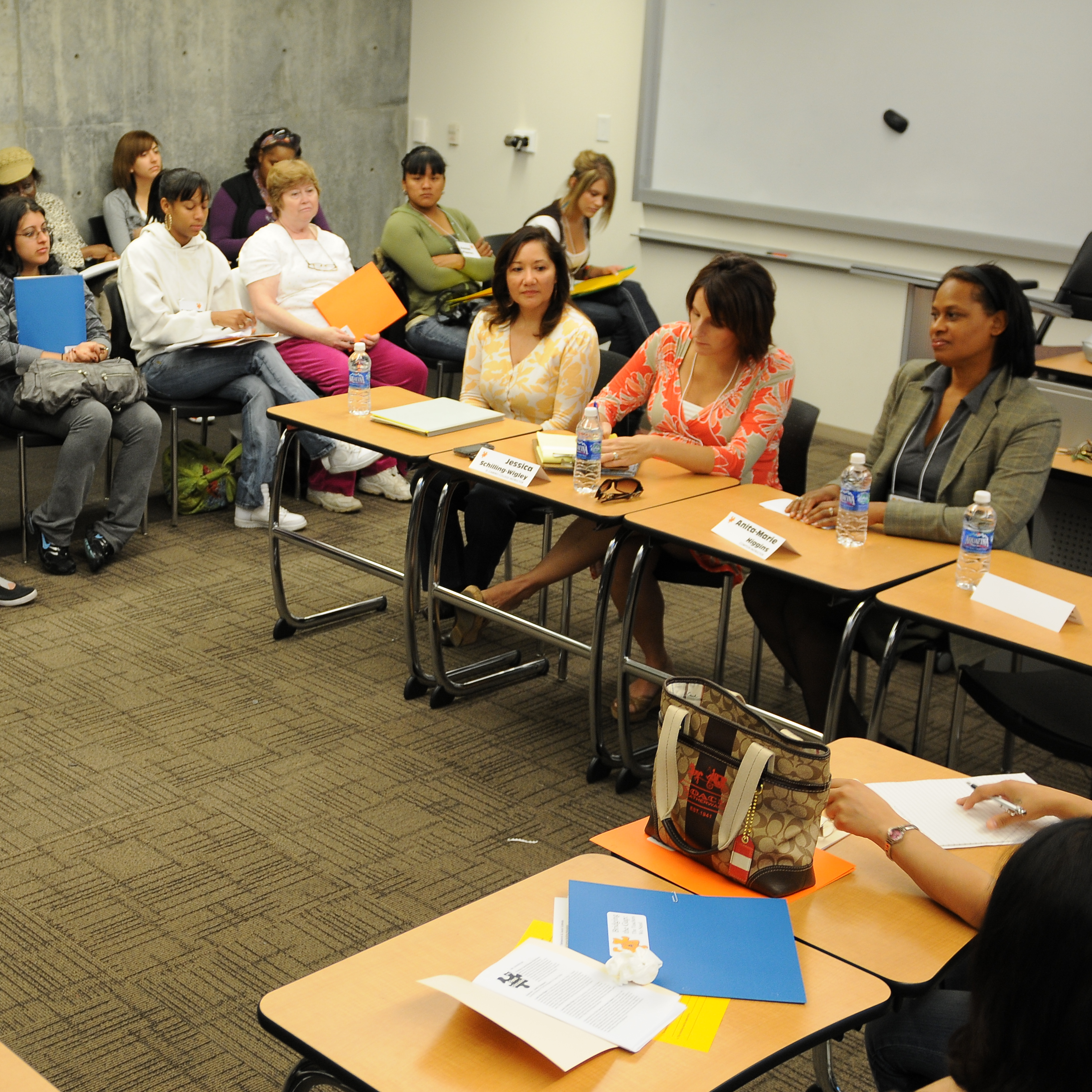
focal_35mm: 48
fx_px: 1713
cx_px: 270
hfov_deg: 34.6
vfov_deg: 35.4
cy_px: 526
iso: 400
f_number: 2.8
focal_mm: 24
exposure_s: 1/60
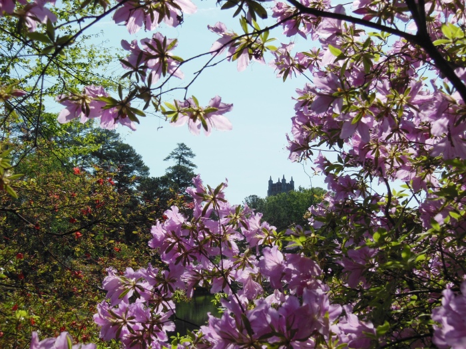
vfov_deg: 28.0
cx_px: 233
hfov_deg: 36.8
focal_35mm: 52
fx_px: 700
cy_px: 174
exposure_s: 1/1000
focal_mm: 9.3
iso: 125
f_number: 4.7
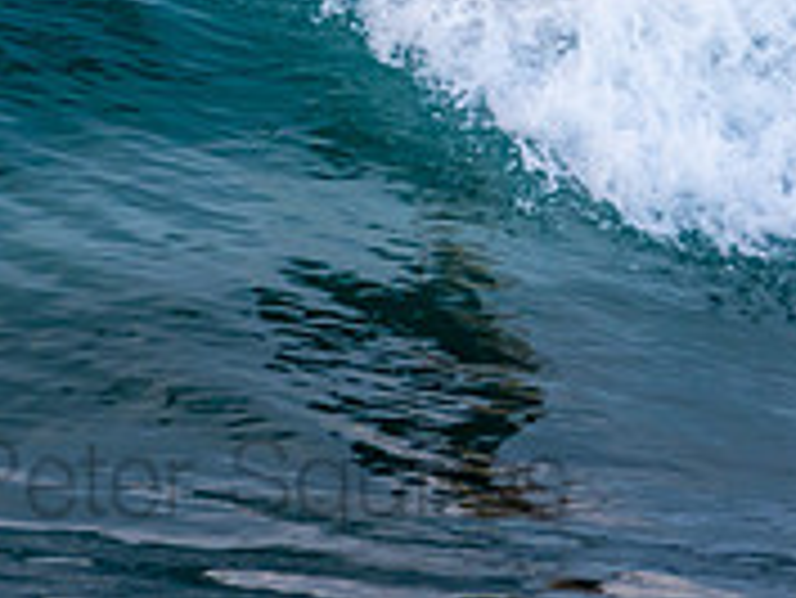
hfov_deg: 0.8
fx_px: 54305
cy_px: -268
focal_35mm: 2360
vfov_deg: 0.6
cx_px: 220
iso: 360
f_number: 5.6
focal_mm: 500
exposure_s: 1/400
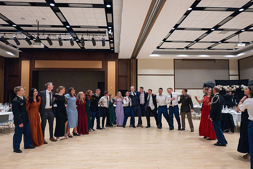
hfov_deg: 71.9
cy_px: 84
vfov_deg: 51.6
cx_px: 126
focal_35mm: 25
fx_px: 174
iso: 20000
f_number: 3.5
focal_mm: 24
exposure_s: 1/400
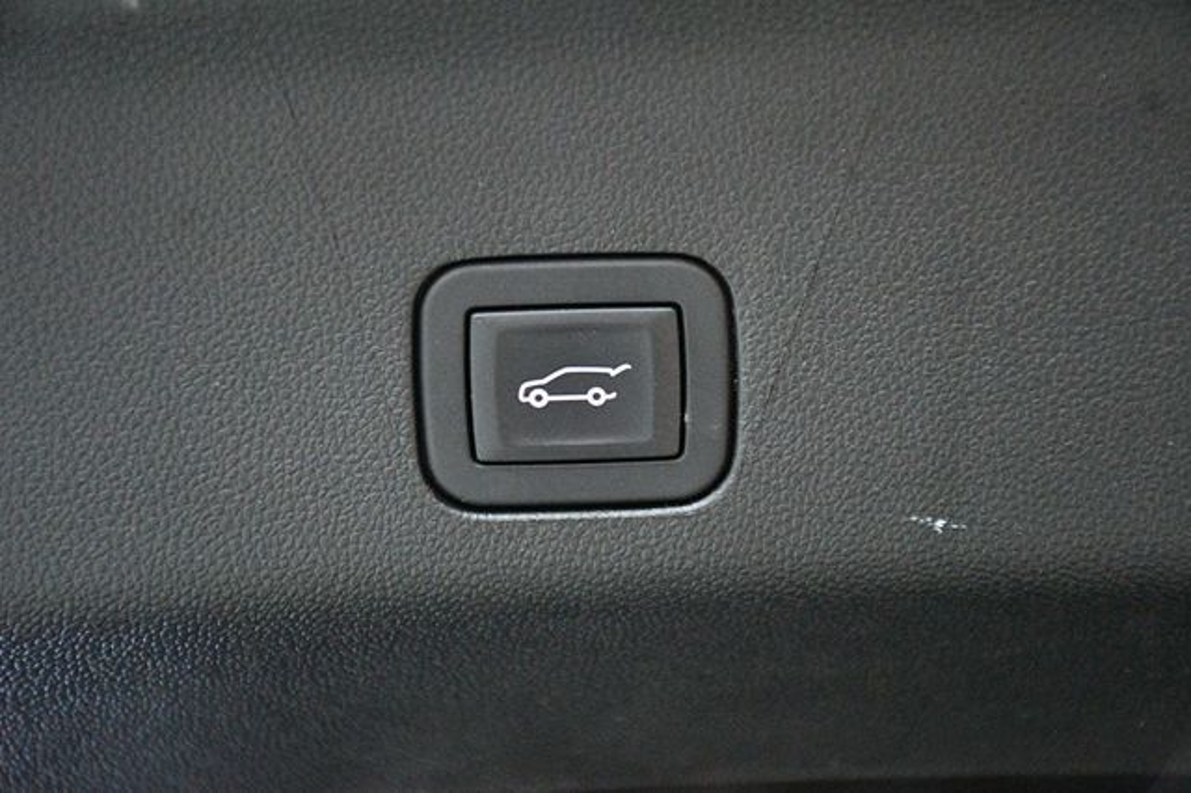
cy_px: 396
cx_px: 596
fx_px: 3273
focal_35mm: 99
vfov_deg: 13.8
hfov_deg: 20.6
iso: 11400
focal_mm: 66
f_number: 5
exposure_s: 1/60
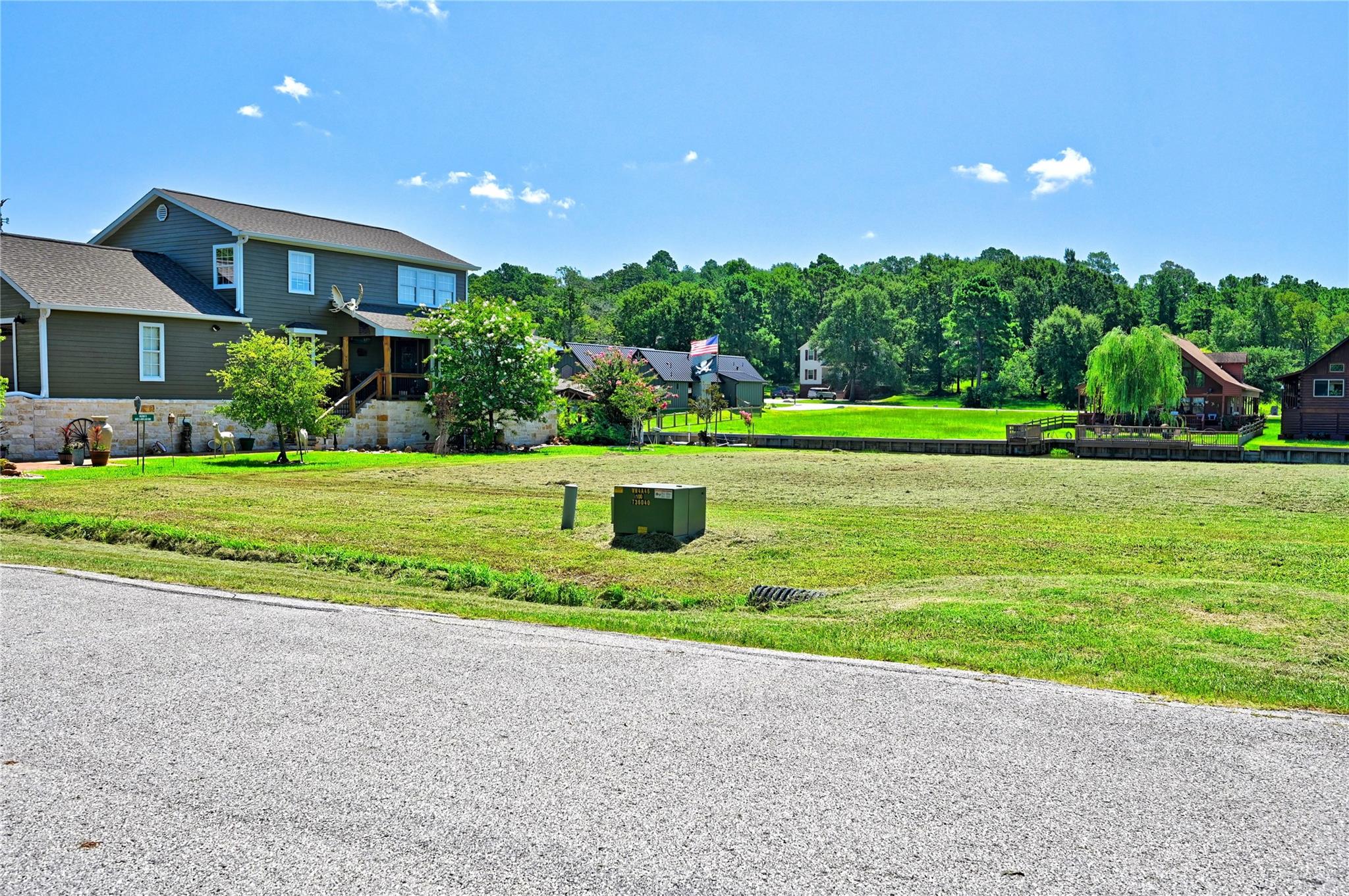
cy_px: 448
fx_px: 1123
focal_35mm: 30
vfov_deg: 43.5
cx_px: 674
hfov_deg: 62.0
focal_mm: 30
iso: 400
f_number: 8
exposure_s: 1/800
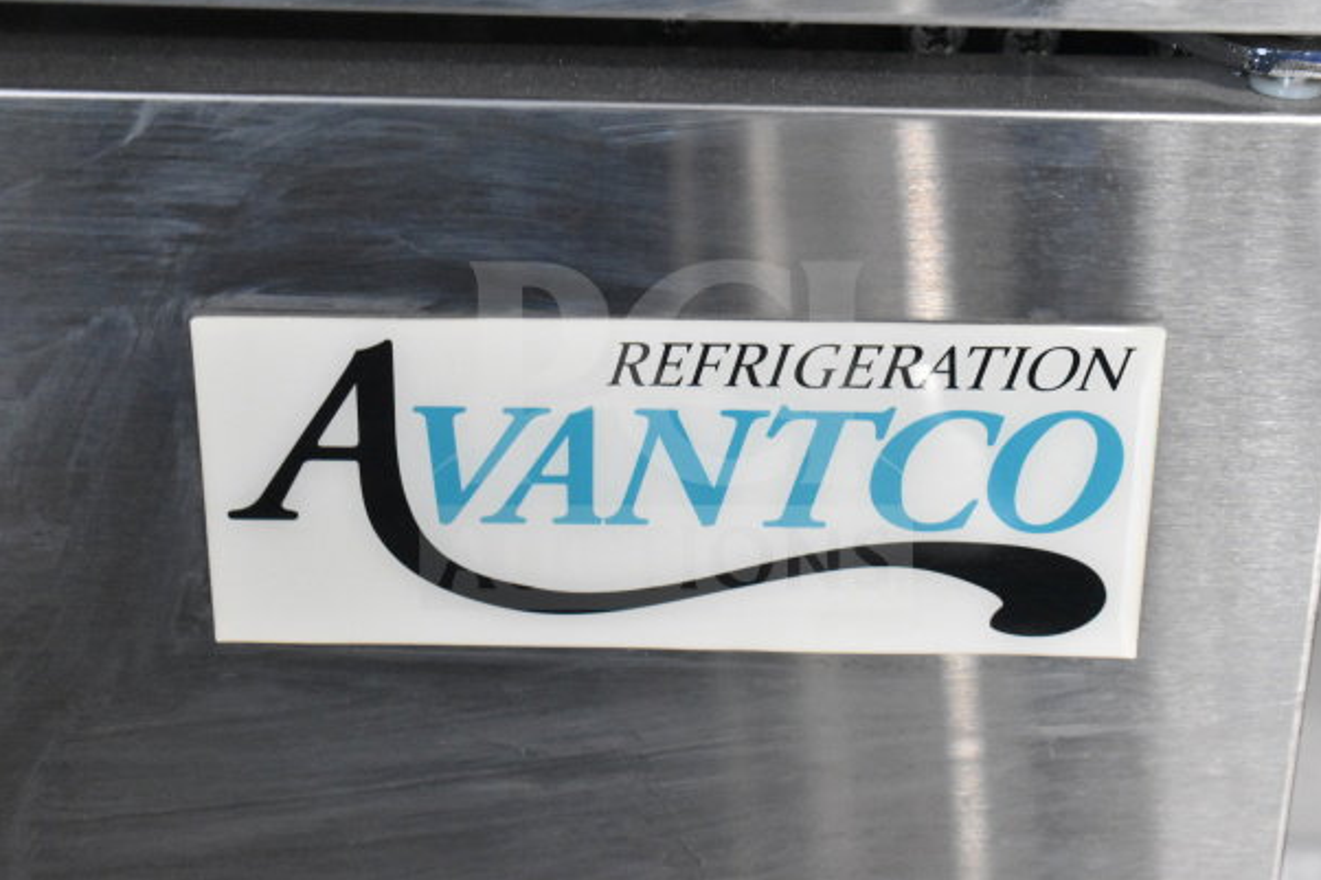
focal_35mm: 73
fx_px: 2678
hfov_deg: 27.7
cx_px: 665
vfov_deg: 18.7
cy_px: 436
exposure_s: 1/80
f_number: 5.3
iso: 8000
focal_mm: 48
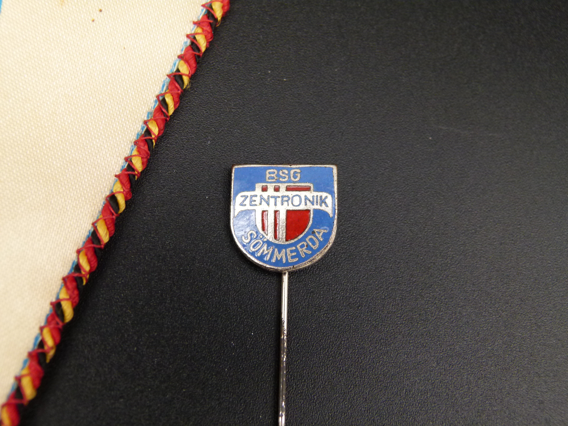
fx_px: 771
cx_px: 284
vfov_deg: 30.9
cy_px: 213
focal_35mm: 47
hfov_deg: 40.4
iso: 200
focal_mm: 8.5
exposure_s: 1/60
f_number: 3.2
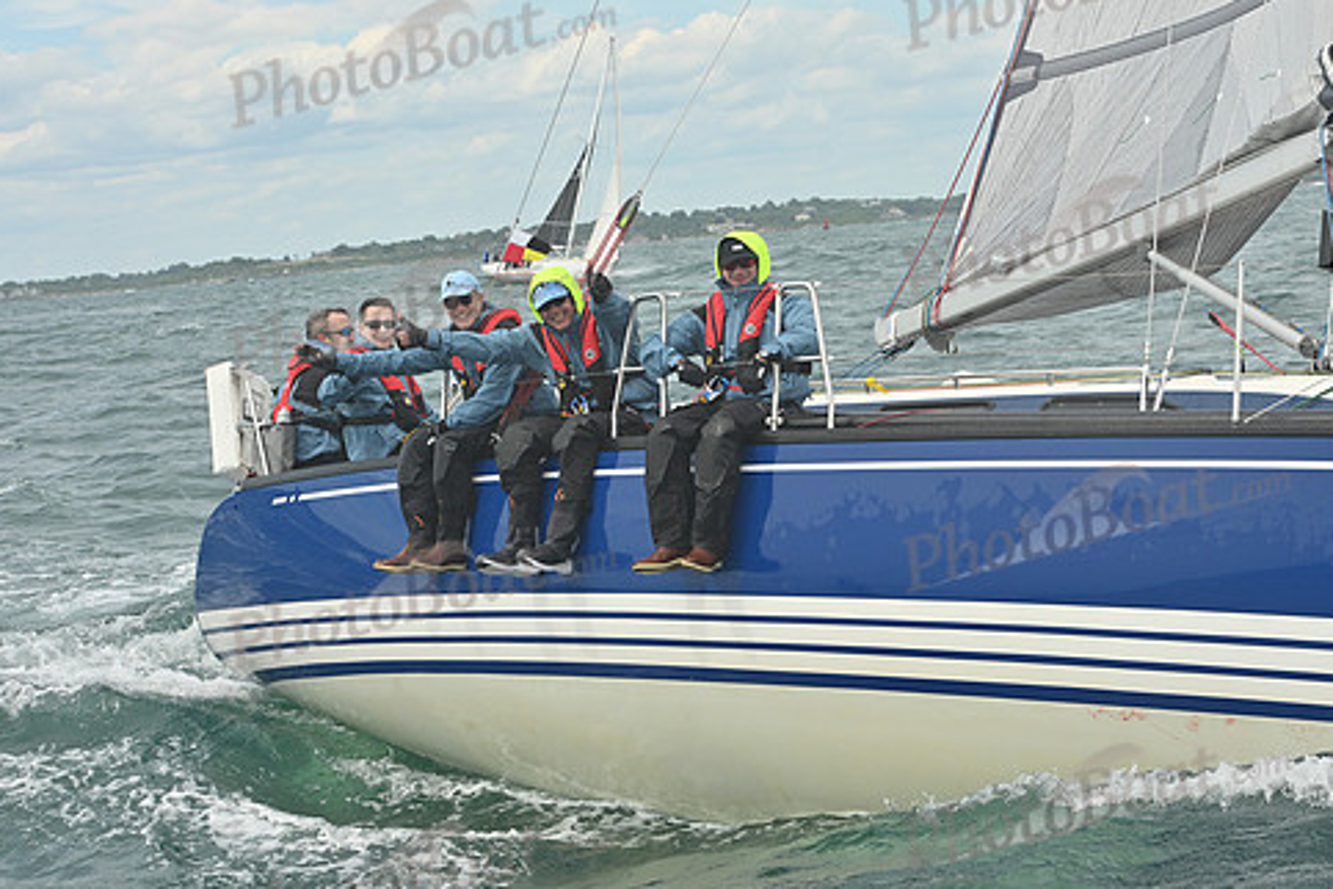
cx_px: 762
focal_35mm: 84
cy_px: 416
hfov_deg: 24.2
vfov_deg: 16.3
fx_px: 3110
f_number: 8
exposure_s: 1/1250
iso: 320
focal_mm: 70
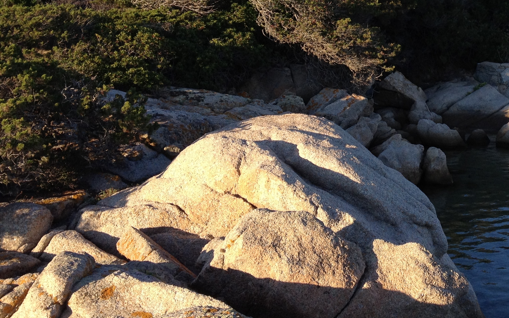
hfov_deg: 31.5
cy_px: 34
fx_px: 874
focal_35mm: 63
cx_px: 416
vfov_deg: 20.2
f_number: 2.4
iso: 64
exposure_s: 1/726
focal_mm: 4.28
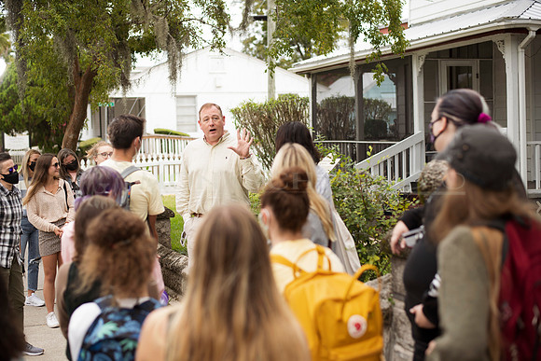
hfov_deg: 37.8
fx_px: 790
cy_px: 180
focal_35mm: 53
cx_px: 270
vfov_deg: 25.8
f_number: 2.5
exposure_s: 1/250
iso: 31
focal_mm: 50
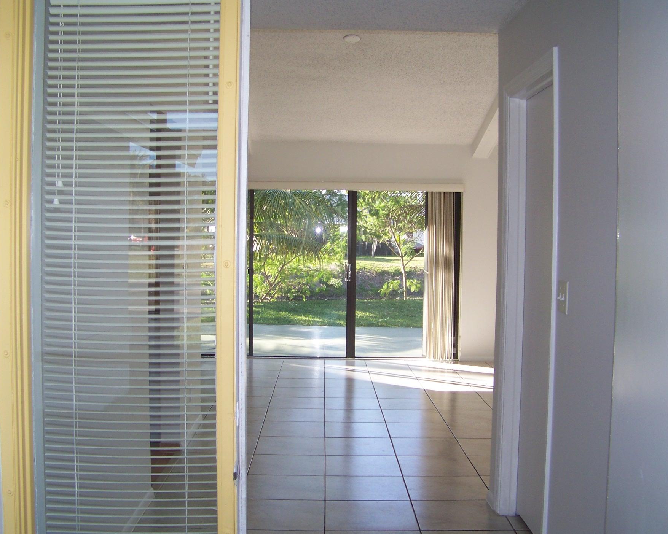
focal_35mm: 41
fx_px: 811
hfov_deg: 44.8
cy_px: 280
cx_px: 319
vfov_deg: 36.5
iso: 64
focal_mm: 5.85
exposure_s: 1/125
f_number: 2.8
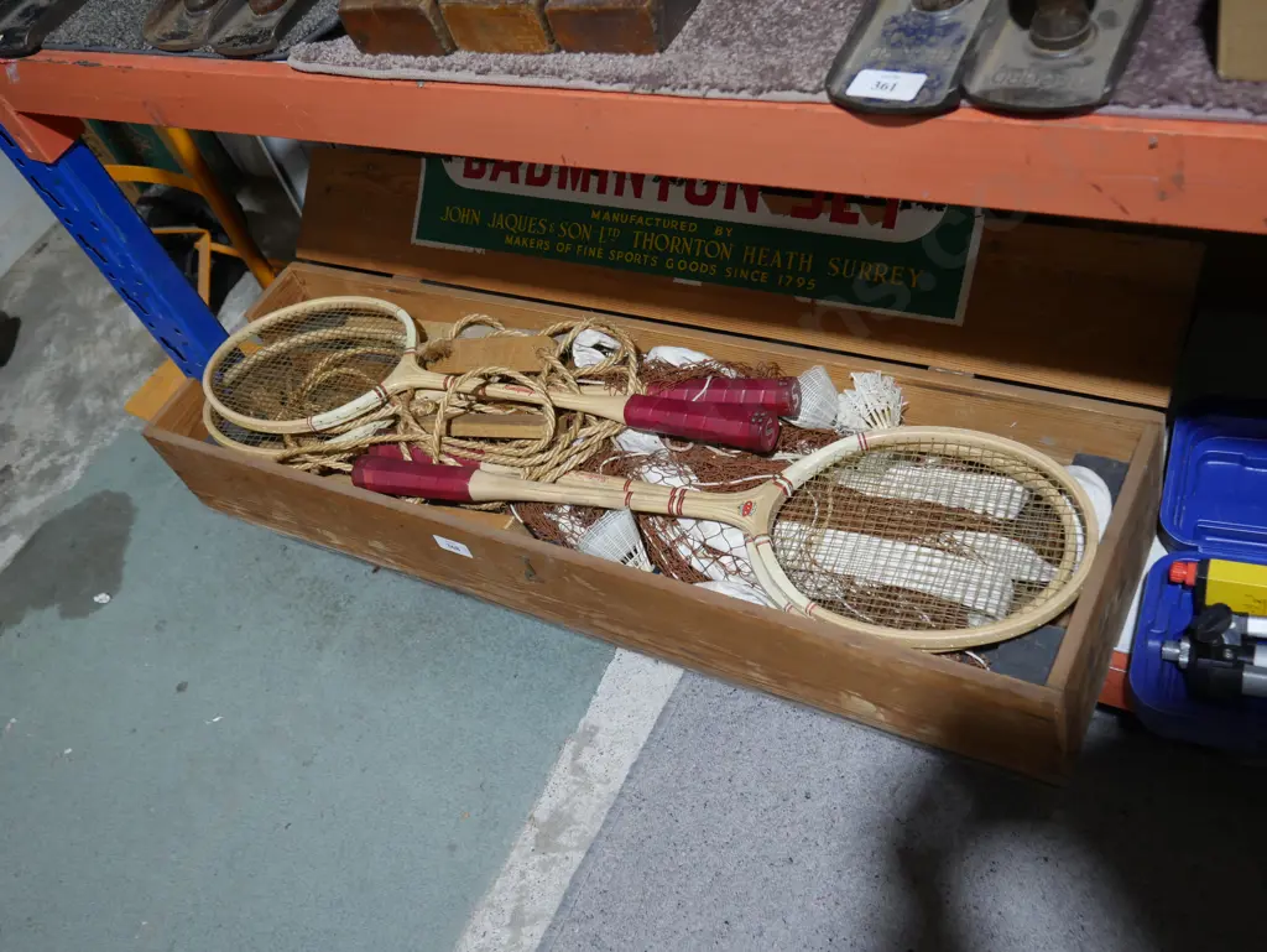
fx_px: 1245
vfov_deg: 41.8
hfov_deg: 53.9
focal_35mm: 34
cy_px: 476
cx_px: 634
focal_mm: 17
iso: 500
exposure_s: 1/60
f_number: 4
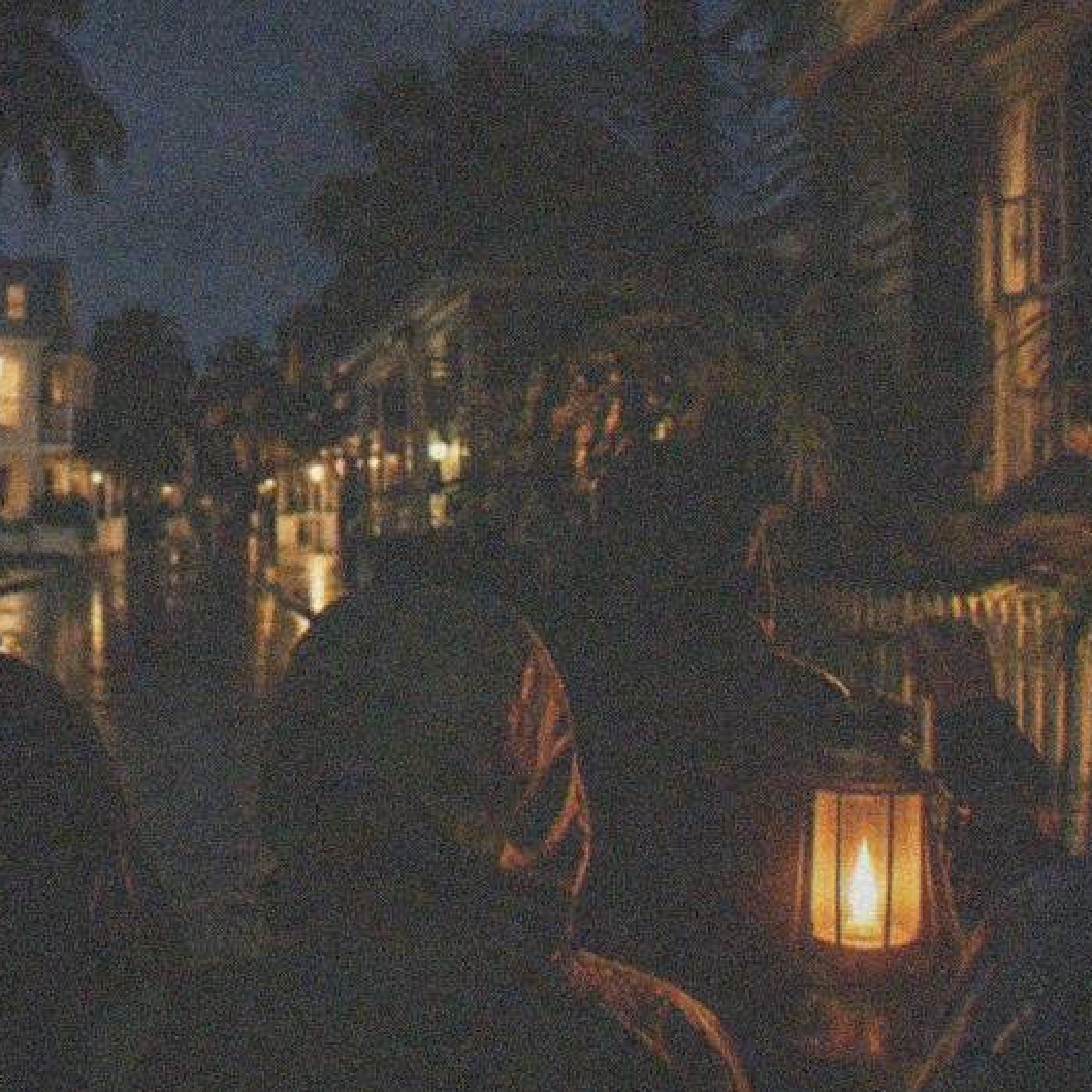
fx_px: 3212
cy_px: 548
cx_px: 555
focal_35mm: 90
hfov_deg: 19.3
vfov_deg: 19.3
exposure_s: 1/60
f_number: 6.3
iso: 10000
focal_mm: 70
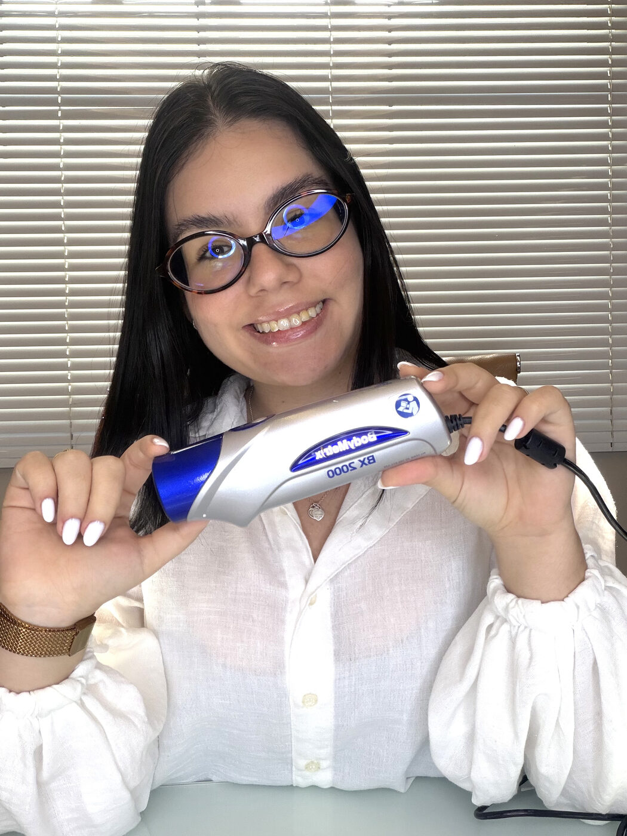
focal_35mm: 30
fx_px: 725
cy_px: 418
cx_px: 314
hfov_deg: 46.8
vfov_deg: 60.0
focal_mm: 2.71
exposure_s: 1/120
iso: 100
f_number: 1.9
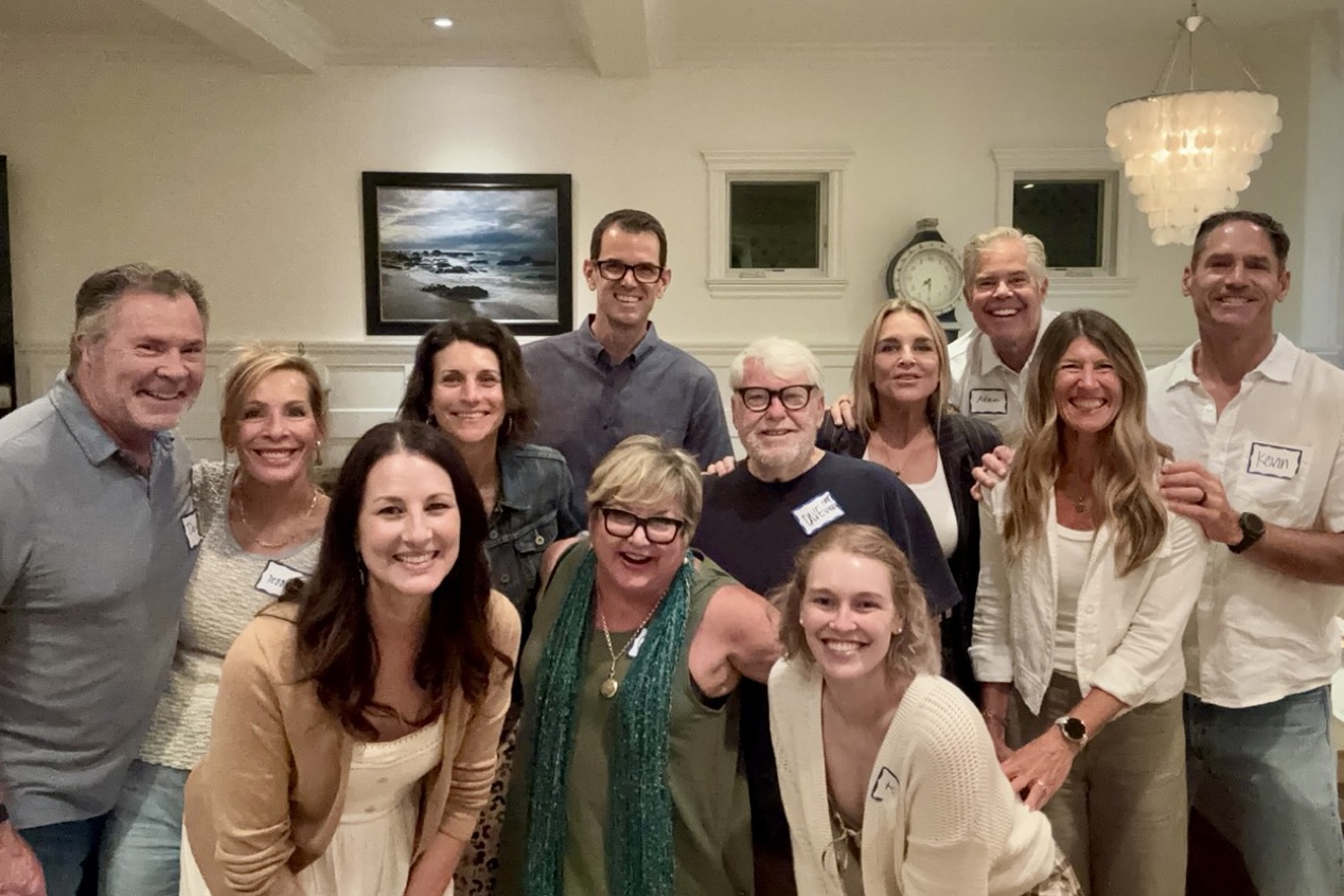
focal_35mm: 32
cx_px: 684
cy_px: 389
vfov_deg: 41.0
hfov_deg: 58.7
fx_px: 1194
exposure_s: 1/30
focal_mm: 2.69
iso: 500
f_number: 1.9
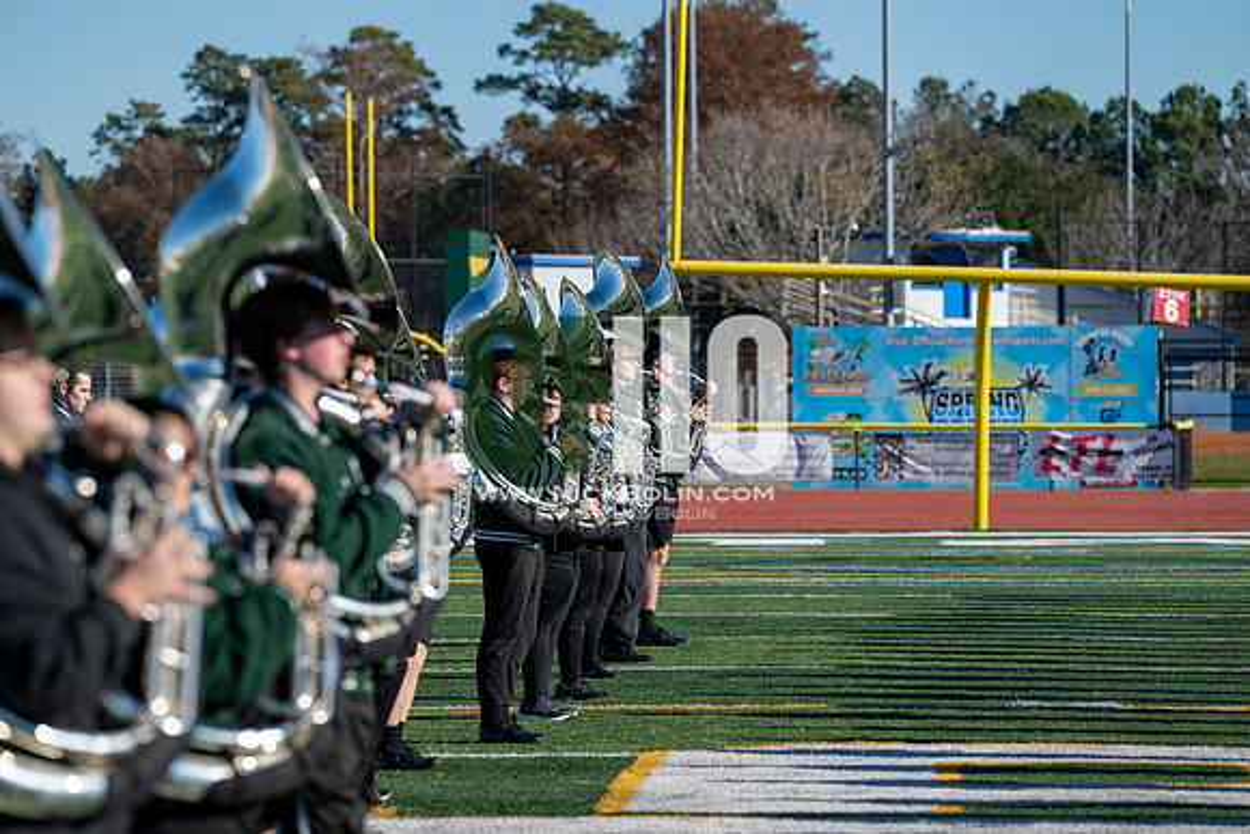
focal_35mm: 200
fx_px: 6946
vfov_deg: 6.9
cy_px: 417
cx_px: 625
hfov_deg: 10.3
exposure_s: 1/2000
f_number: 5
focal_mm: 200
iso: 250
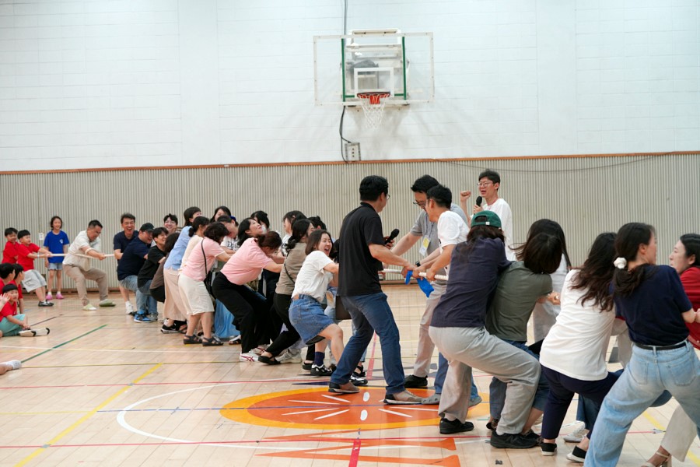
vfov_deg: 19.5
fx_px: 1361
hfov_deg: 28.8
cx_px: 350
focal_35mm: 70
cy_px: 234
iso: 1250
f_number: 4
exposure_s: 1/160
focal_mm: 70
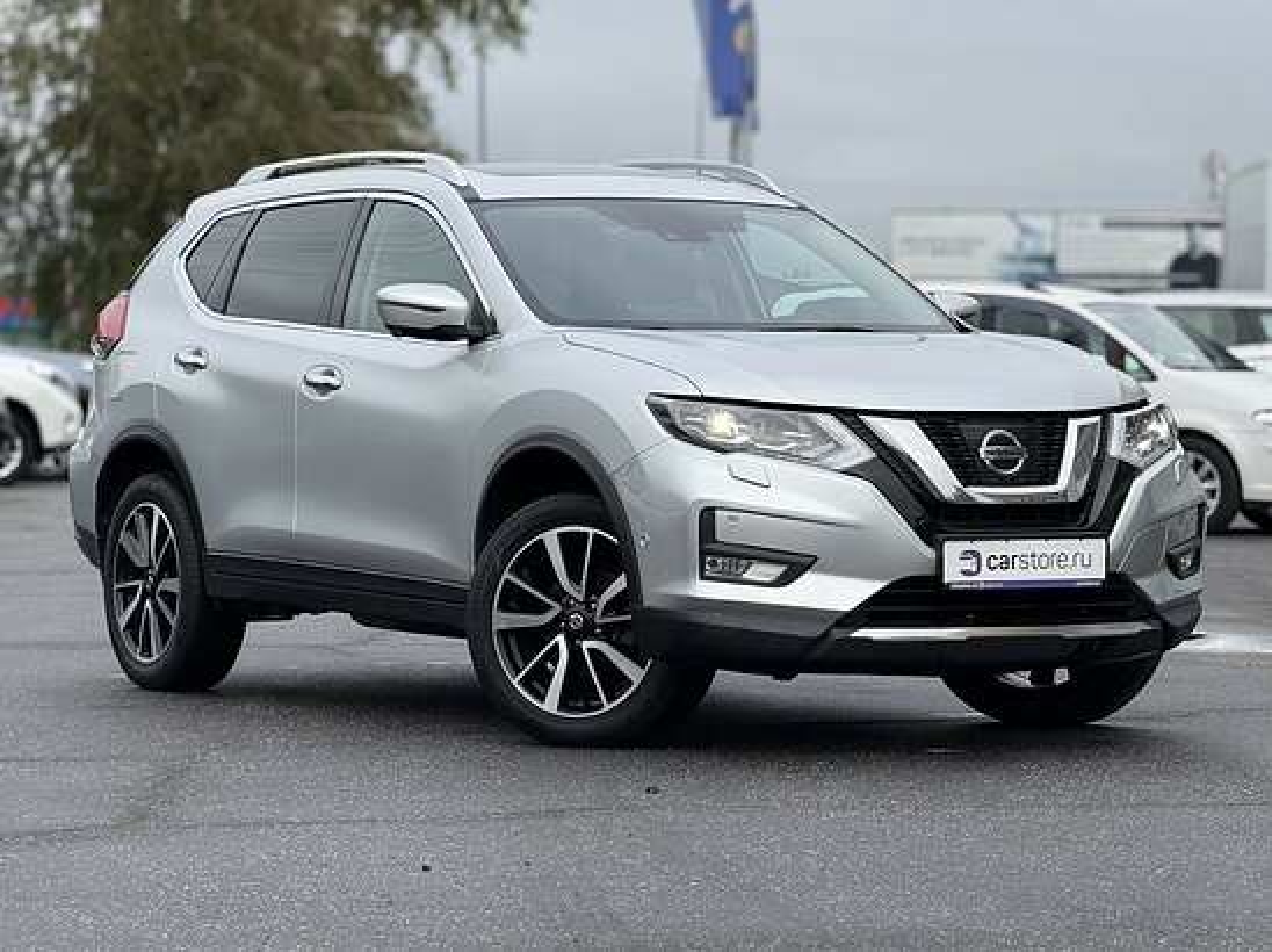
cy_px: 476
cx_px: 636
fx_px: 4406
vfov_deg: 12.3
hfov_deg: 16.4
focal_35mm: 120
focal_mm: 15.66
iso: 64
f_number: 2.8
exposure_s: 1/802
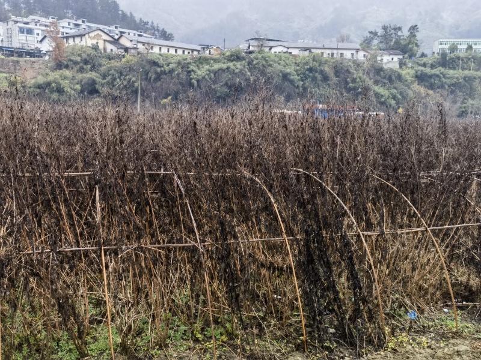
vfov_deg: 38.7
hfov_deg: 50.1
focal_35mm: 37
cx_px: 240
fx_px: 514
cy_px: 180
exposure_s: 1/100
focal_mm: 6.67
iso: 100
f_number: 1.9
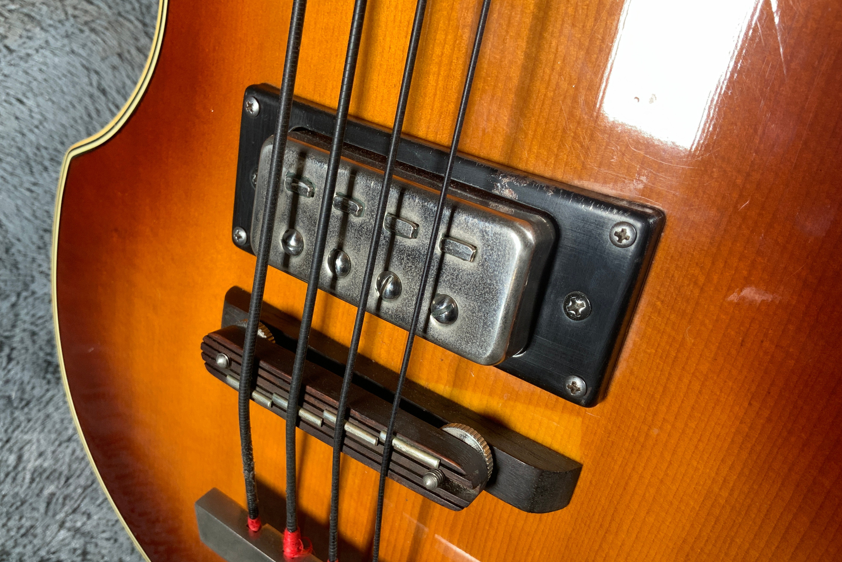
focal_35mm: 31
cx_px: 418
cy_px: 291
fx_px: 725
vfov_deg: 42.3
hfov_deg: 60.3
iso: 64
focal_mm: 3
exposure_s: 1/78
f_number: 1.8
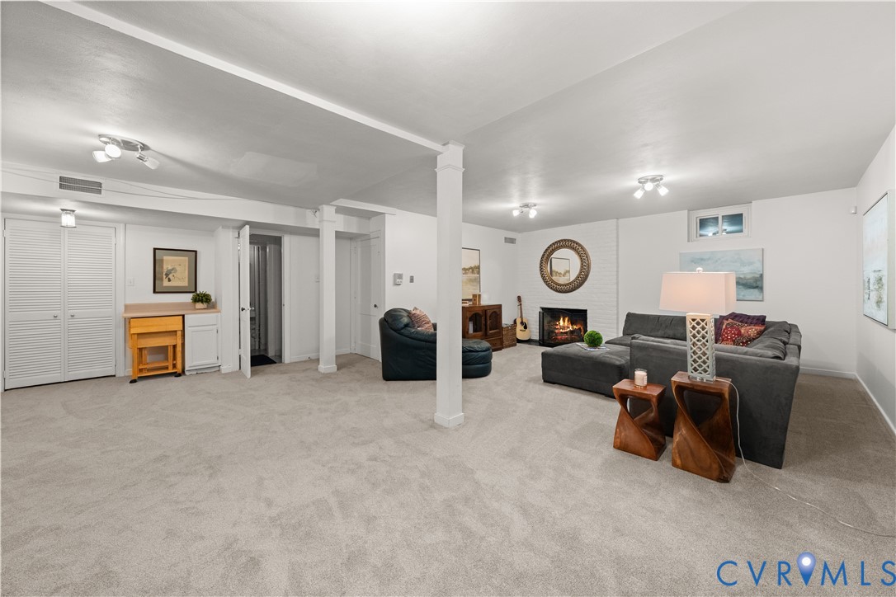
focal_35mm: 13
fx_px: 324
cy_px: 298
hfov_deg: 108.3
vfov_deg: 85.4
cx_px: 448
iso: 2000
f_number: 6.3
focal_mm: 13
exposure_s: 1/20
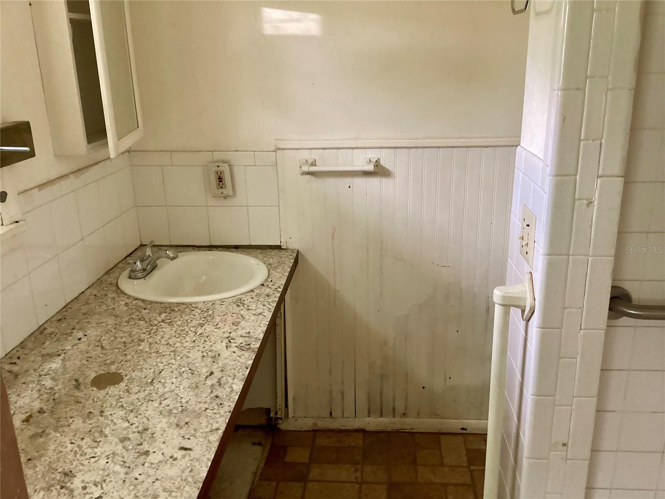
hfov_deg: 58.4
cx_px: 332
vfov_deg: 45.4
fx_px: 596
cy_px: 250
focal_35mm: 31
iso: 320
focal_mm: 3.3
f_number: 2.4
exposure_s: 1/50
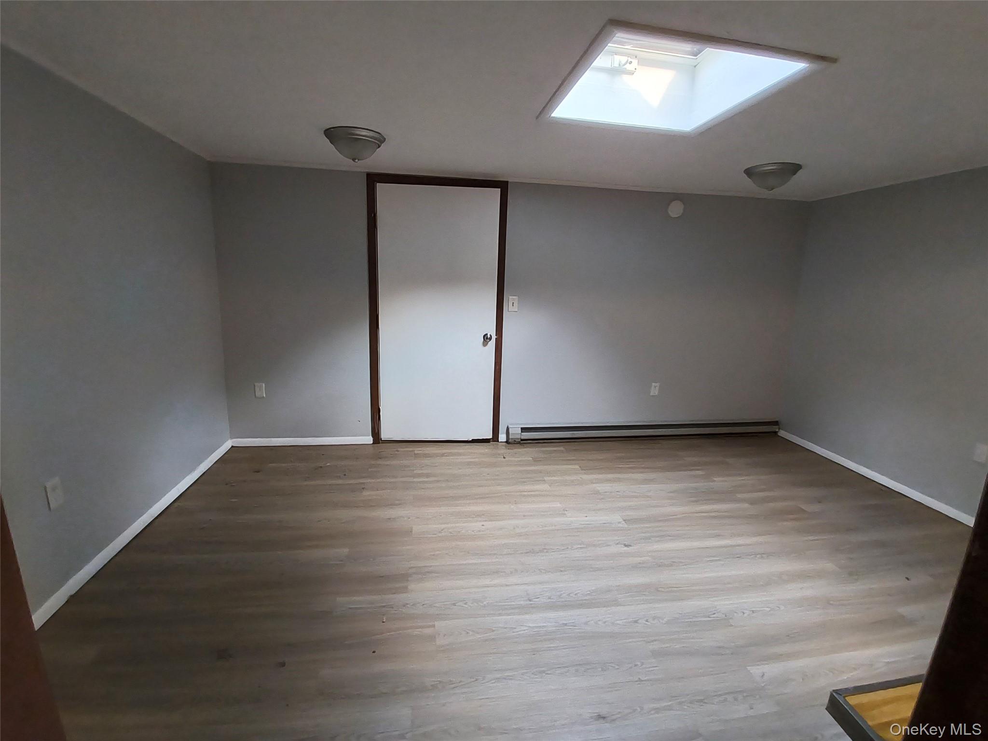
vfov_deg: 78.1
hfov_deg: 94.5
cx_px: 494
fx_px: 457
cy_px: 370
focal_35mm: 16
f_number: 2.2
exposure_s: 1/40
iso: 250
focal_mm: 1.46
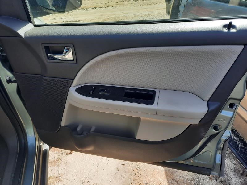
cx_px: 124
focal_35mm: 25
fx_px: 178
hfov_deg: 69.4
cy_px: 92
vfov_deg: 54.9
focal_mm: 4.6
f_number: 2
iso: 32
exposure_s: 1/172
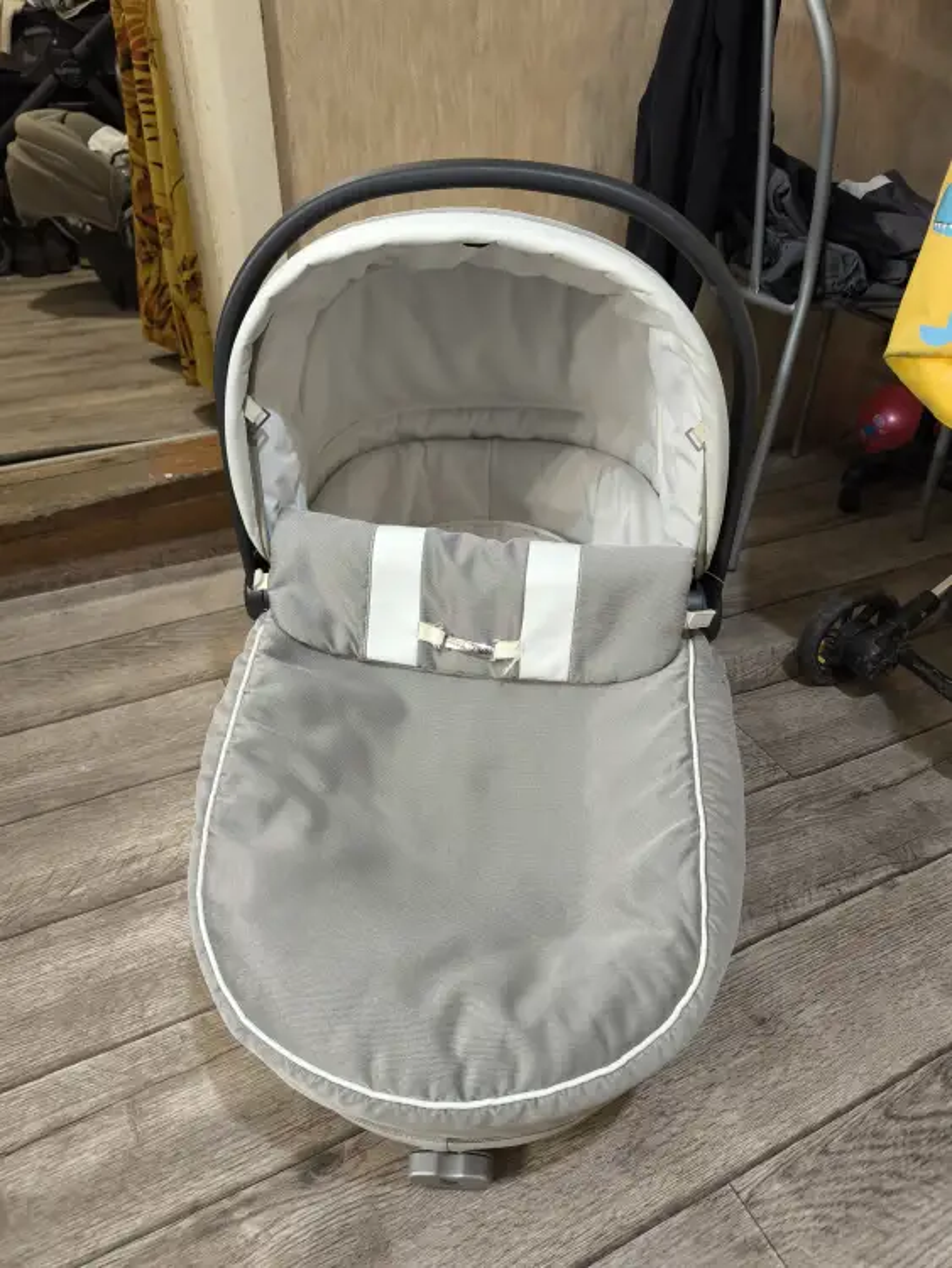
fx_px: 843
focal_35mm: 23
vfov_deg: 73.9
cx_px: 476
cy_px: 634
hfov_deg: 58.9
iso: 800
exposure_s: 1/50
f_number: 1.6
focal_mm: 6.57
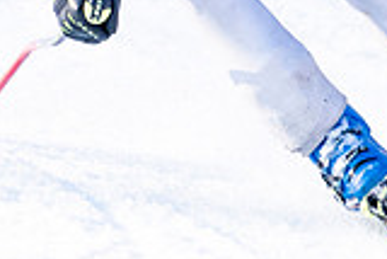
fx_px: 26253
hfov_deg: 0.8
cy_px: -176
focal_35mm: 2440
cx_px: 111
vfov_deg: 0.6
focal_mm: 560
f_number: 8
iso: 1250
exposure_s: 1/2000
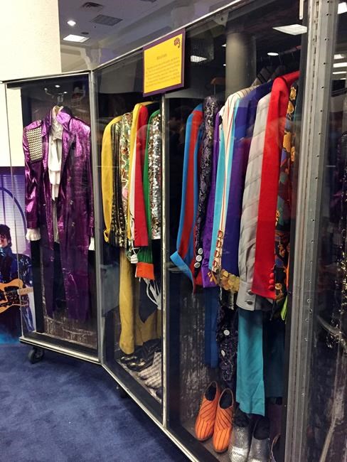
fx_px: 387
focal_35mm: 29
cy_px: 231
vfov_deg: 61.6
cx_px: 174
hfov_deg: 48.3
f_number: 2.2
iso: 250
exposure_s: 1/30
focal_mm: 4.15
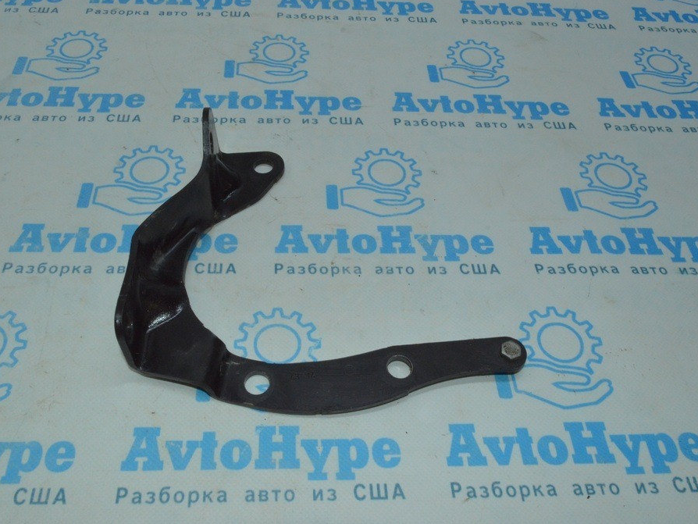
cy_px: 260
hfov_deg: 55.1
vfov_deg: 43.0
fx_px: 666
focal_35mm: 33
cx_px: 299
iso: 2200
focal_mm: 20
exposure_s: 1/50
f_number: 22
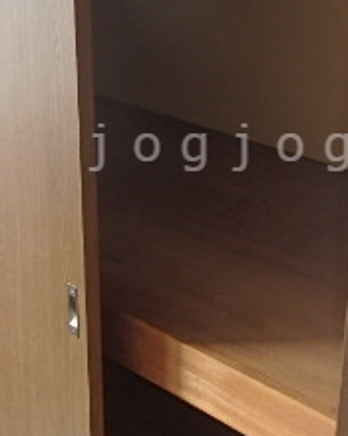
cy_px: 147
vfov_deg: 31.2
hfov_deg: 25.3
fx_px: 773
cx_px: 225
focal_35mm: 60
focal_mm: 3.7
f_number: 3.5
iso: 200
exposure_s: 1/40
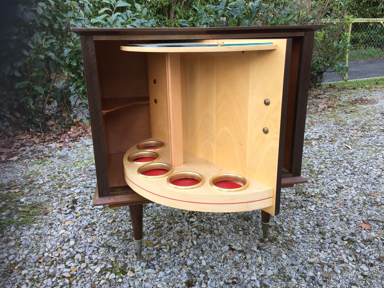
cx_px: 192
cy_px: 144
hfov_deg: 61.7
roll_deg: +2.3
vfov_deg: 48.2
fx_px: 322
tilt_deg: -16.1
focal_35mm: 29
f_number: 2.2
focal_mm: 4.15
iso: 32
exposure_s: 1/50
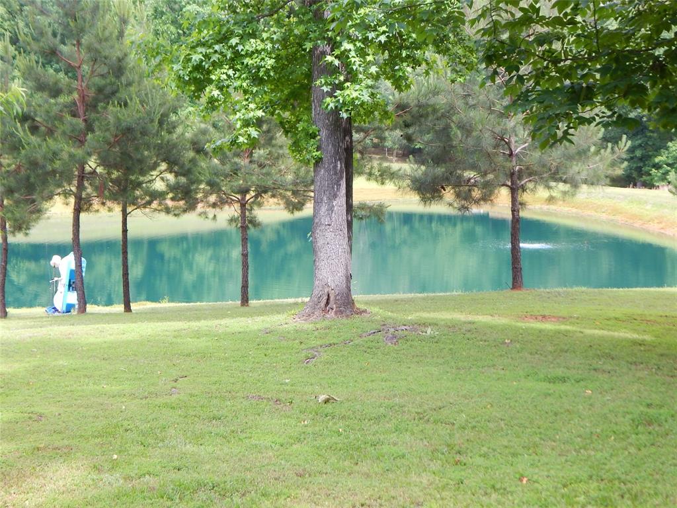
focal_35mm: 69
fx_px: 1349
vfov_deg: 21.3
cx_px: 338
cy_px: 254
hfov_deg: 28.2
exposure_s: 1/160
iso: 125
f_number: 4.1
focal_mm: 12.3
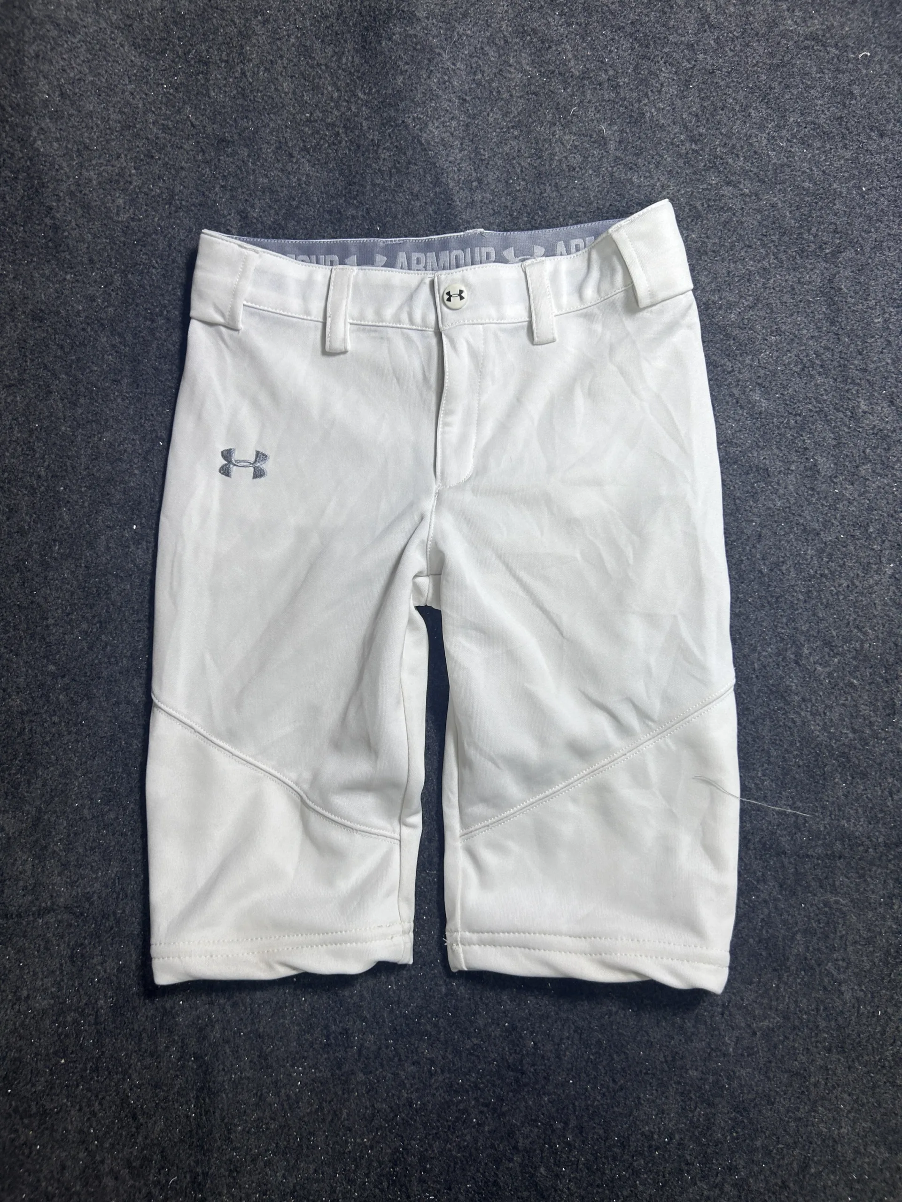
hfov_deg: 53.1
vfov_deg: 67.3
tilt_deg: -64.5
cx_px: 451
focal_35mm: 26
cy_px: 601
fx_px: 903
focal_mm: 5.7
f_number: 1.5
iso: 80
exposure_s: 1/50
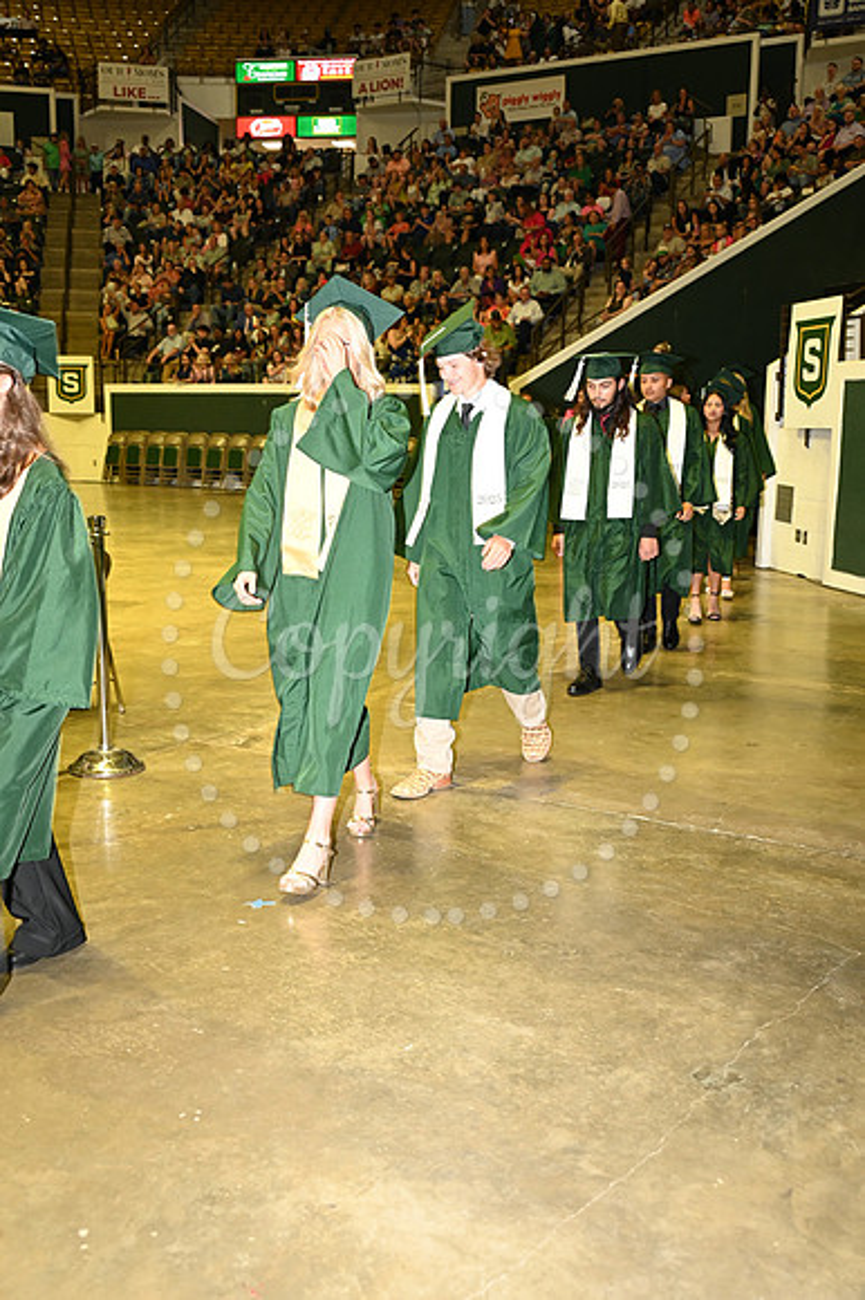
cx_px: 432
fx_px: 1335
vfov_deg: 51.9
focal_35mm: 37
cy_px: 650
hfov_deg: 35.9
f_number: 5.6
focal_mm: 37
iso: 1600
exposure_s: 1/60
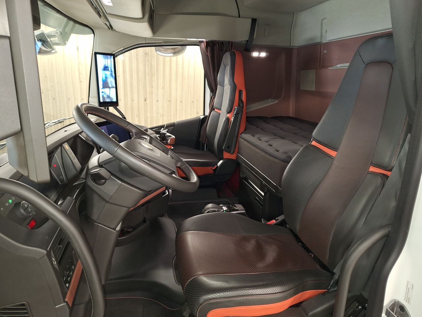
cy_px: 158
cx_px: 211
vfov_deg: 58.9
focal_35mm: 23
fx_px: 280
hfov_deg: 73.9
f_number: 1.8
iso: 160
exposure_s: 1/50
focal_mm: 5.54
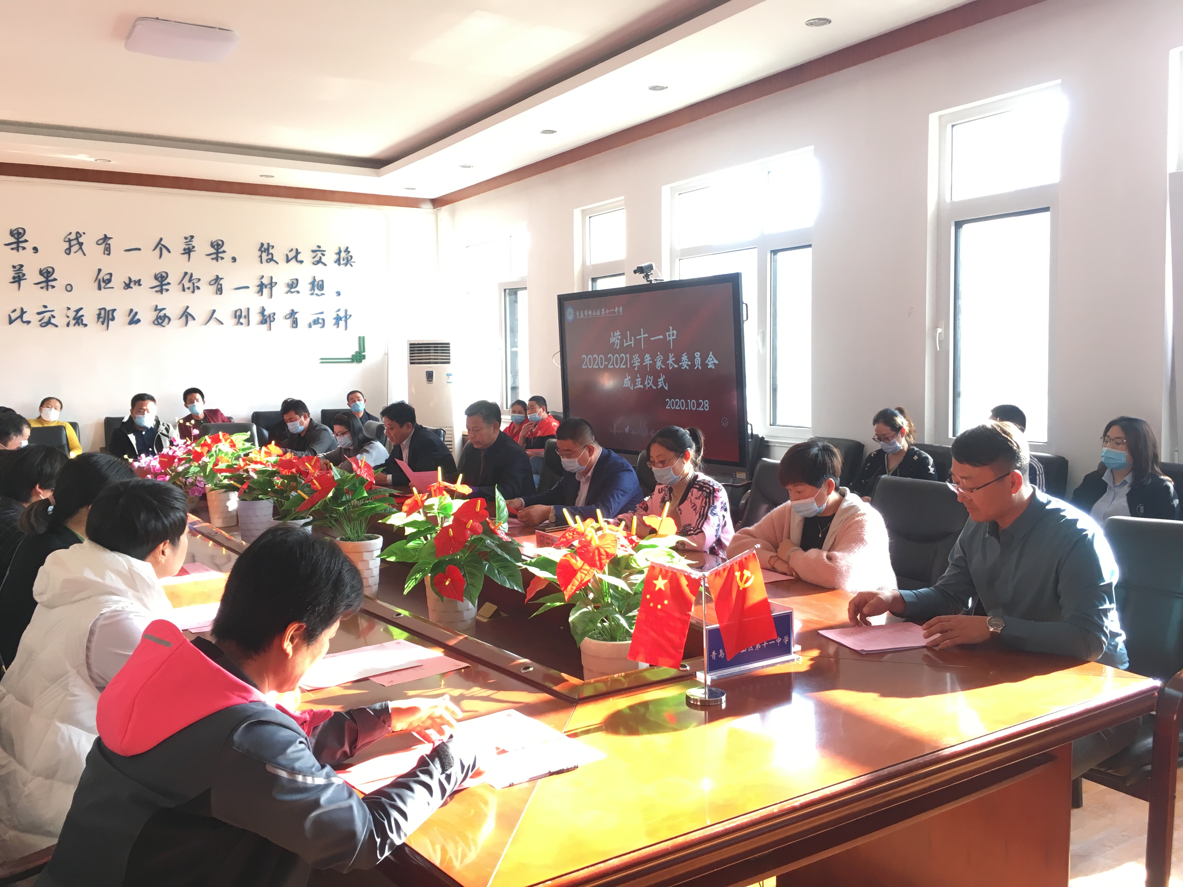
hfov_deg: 61.7
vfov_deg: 48.2
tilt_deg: -3.6
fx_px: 991
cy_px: 444
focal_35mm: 29
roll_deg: -0.1
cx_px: 592
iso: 40
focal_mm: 4.15
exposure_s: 1/33
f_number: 2.2
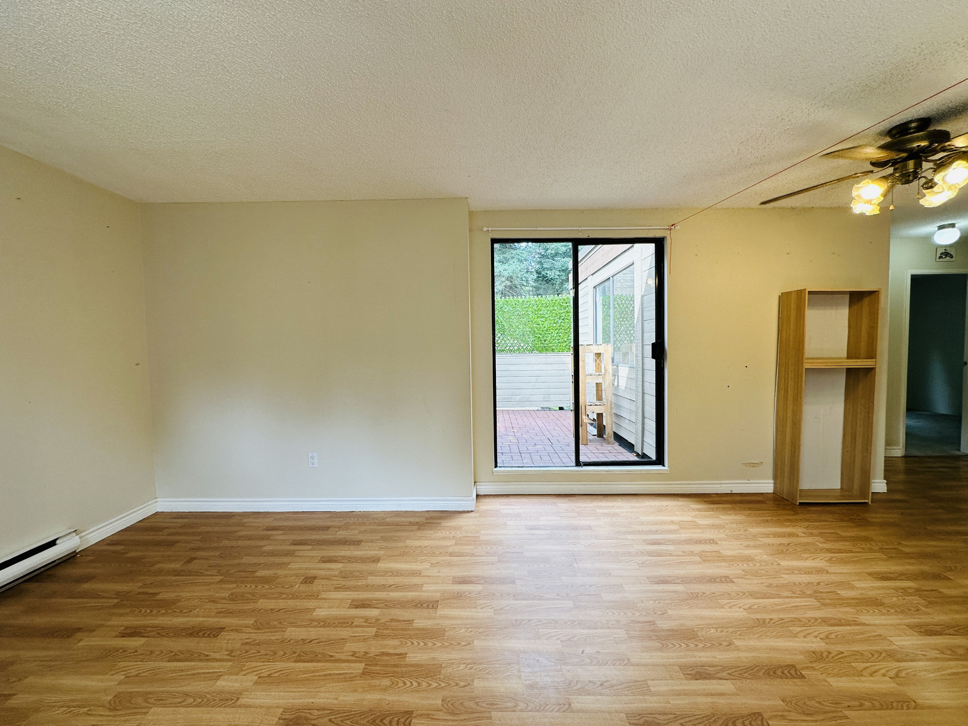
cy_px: 363
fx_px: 391
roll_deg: +0.7
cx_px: 484
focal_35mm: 14
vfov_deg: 85.7
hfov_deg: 102.1
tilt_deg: -2.1
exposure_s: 1/120
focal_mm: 2.22
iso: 80
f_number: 2.2
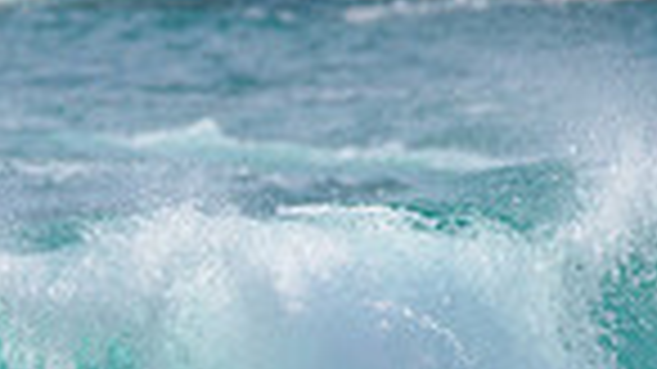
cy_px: 422
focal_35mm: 2544
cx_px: 136
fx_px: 44303
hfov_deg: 0.8
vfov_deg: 0.5
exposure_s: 1/2000
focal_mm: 500
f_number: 5.6
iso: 110
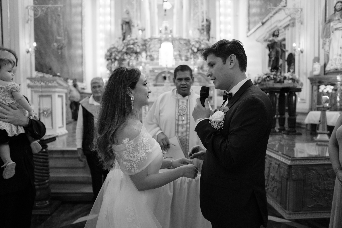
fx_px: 228
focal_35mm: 24
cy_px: 114
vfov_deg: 53.1
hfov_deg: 73.7
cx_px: 171
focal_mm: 16
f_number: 1.4
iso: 500
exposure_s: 1/250
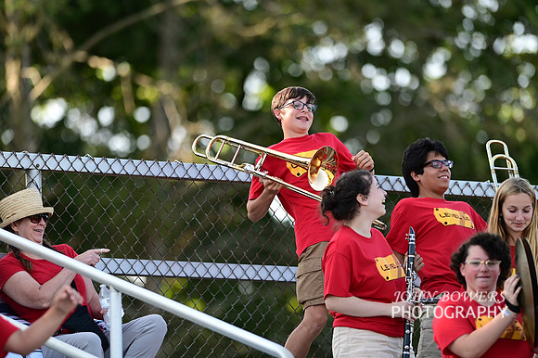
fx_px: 4481
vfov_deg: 4.6
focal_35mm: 300
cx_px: 269
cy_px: 179
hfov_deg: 6.9
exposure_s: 1/1600
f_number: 2.8
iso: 720
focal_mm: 300
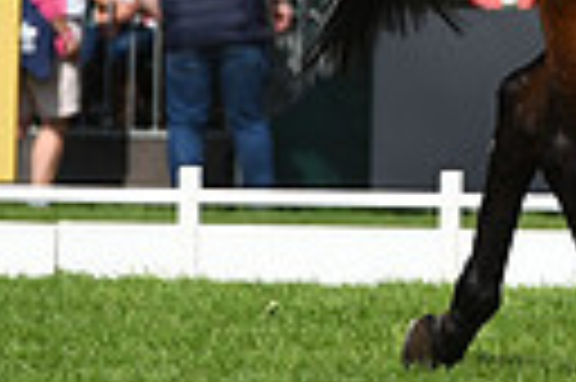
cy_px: -252
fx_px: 13359
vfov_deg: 1.6
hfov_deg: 2.5
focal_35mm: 836
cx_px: 1044
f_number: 6.3
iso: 160
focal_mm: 185
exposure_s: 1/1250
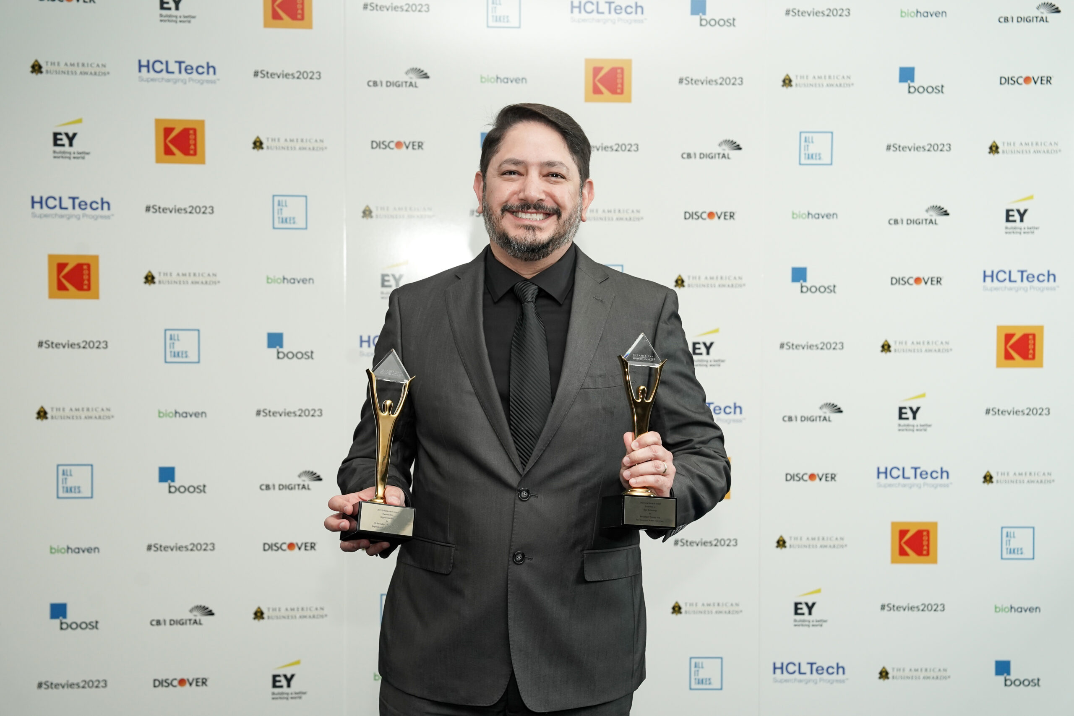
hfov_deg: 39.6
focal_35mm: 50
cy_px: 358
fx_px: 1492
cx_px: 537
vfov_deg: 27.0
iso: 1000
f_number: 6.3
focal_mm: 50
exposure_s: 1/200
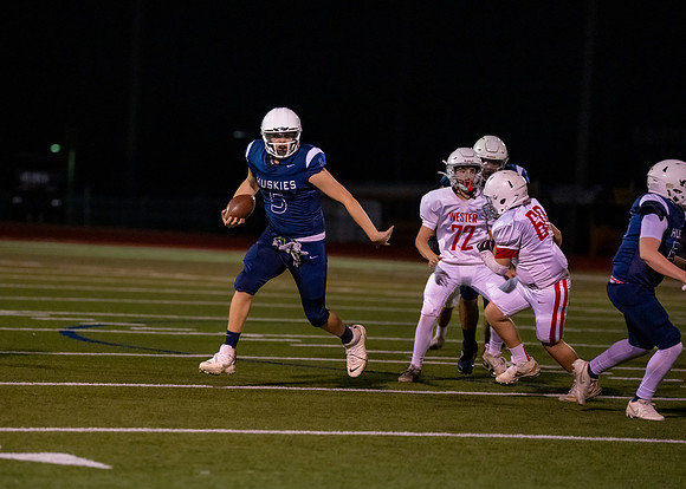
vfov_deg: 5.7
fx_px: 4877
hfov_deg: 8.0
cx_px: 255
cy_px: 244
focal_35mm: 250
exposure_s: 1/1250
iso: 6400
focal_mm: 200
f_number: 2.8
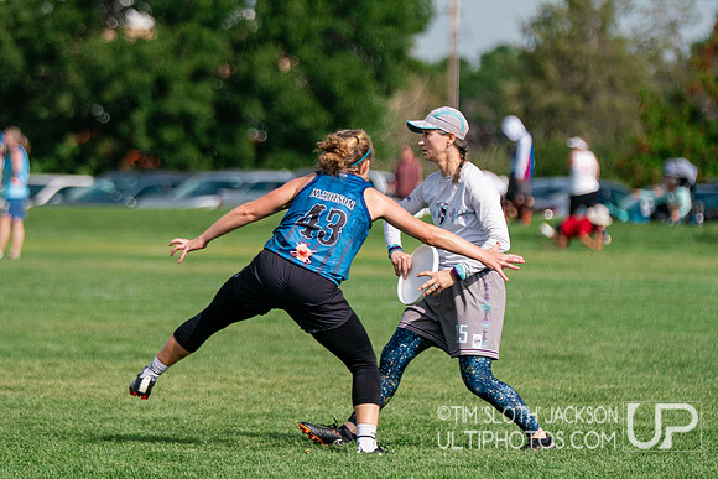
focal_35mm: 361
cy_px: 245
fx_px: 7204
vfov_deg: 3.8
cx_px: 328
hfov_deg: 5.7
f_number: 2.8
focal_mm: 170
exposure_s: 1/10000
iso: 500
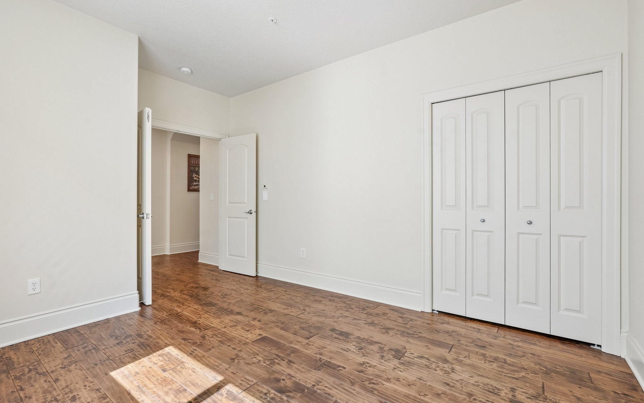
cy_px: 200
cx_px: 311
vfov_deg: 68.0
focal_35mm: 17
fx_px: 298
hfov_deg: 94.3
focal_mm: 16
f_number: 8
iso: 400
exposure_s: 1/50
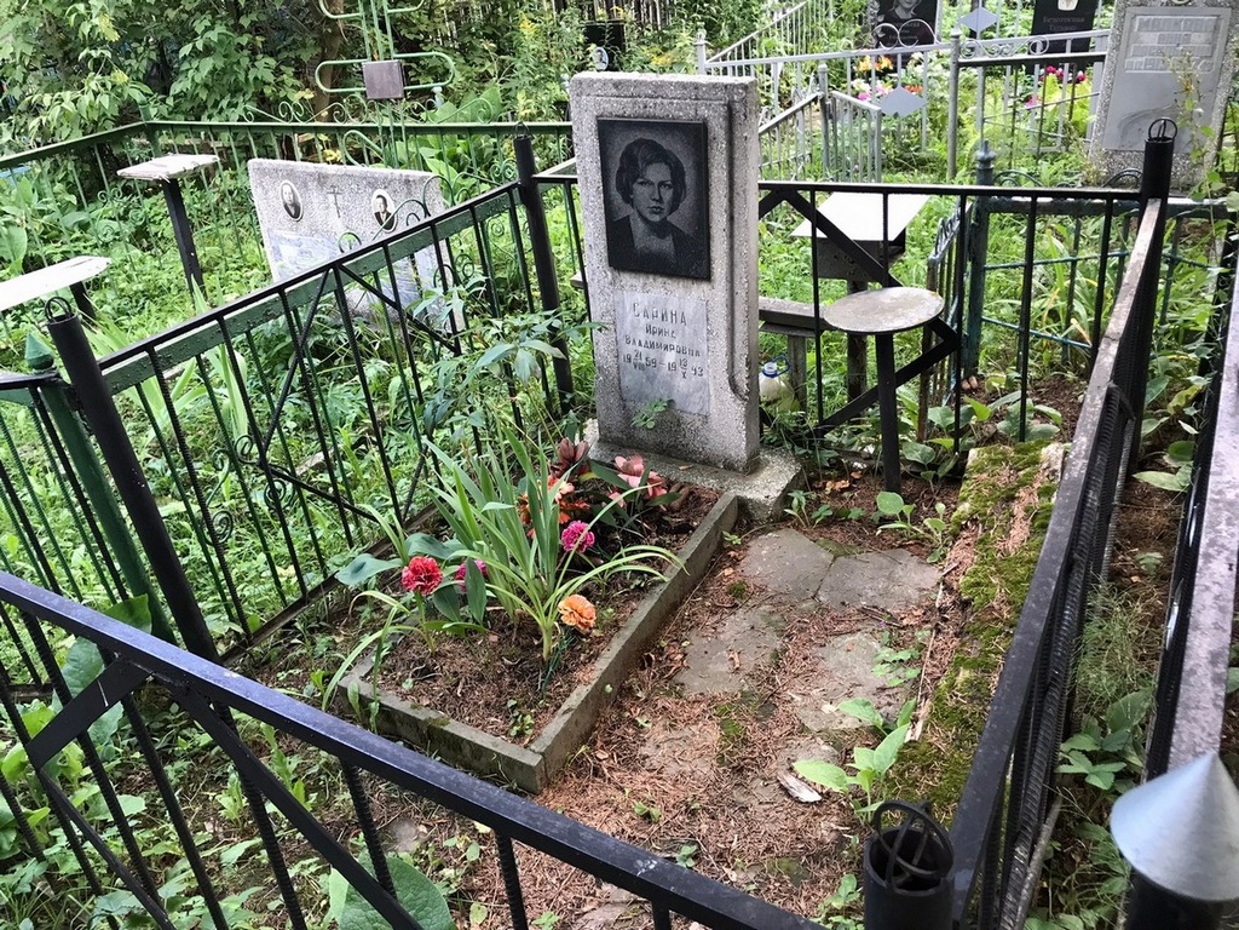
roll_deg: +5.3
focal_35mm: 28
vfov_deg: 49.7
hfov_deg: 63.4
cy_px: 465
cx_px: 620
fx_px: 1002
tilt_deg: -32.0
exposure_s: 1/40
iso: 25
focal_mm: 3.99
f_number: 1.8
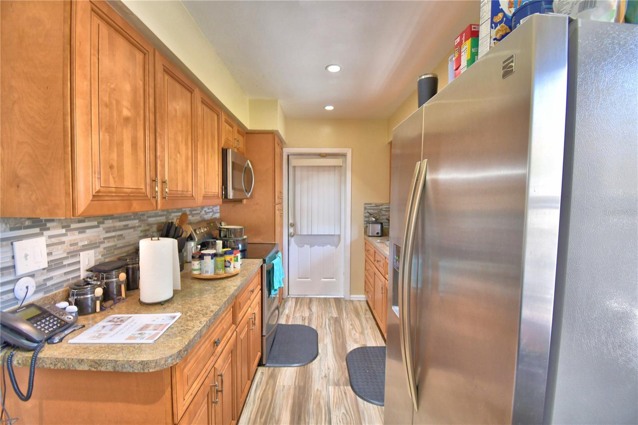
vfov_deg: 77.3
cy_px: 212
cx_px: 319
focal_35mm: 15
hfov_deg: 100.4
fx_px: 266
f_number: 4.5
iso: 800
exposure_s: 1/30
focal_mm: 10
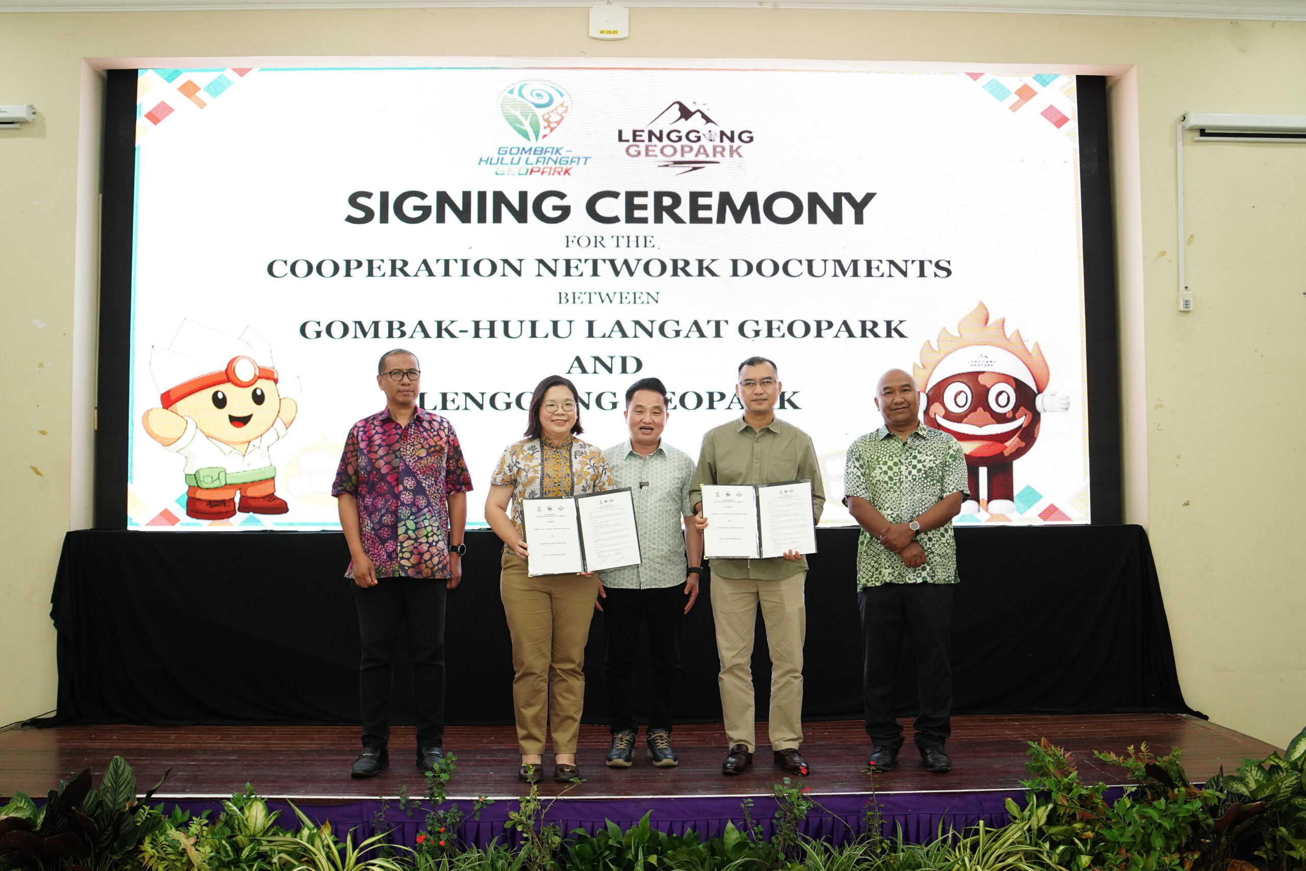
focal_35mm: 35
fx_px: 1270
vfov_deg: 37.9
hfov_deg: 54.4
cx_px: 653
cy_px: 436
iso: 2500
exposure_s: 1/200
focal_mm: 35
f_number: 3.5
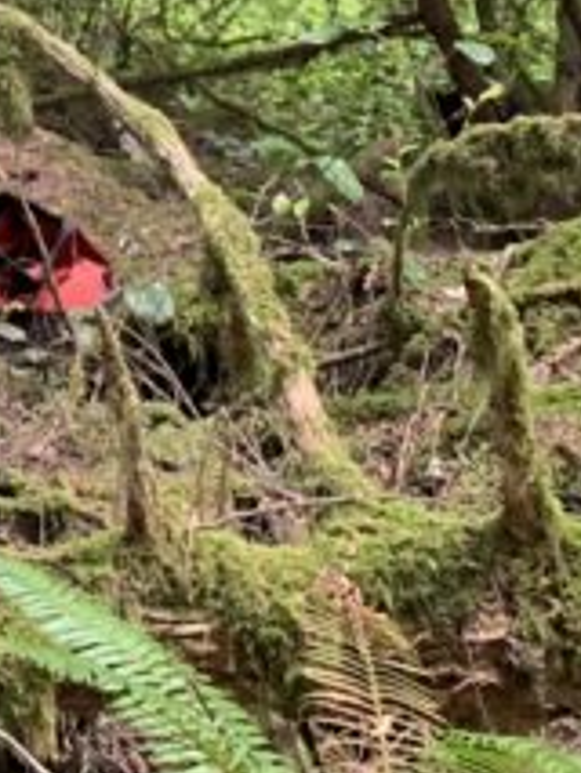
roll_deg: +1.6
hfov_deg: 10.6
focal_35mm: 125
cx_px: -686
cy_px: -497
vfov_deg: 14.4
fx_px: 2795
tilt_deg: +11.1
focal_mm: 4.25
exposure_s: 1/60
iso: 160
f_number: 1.8
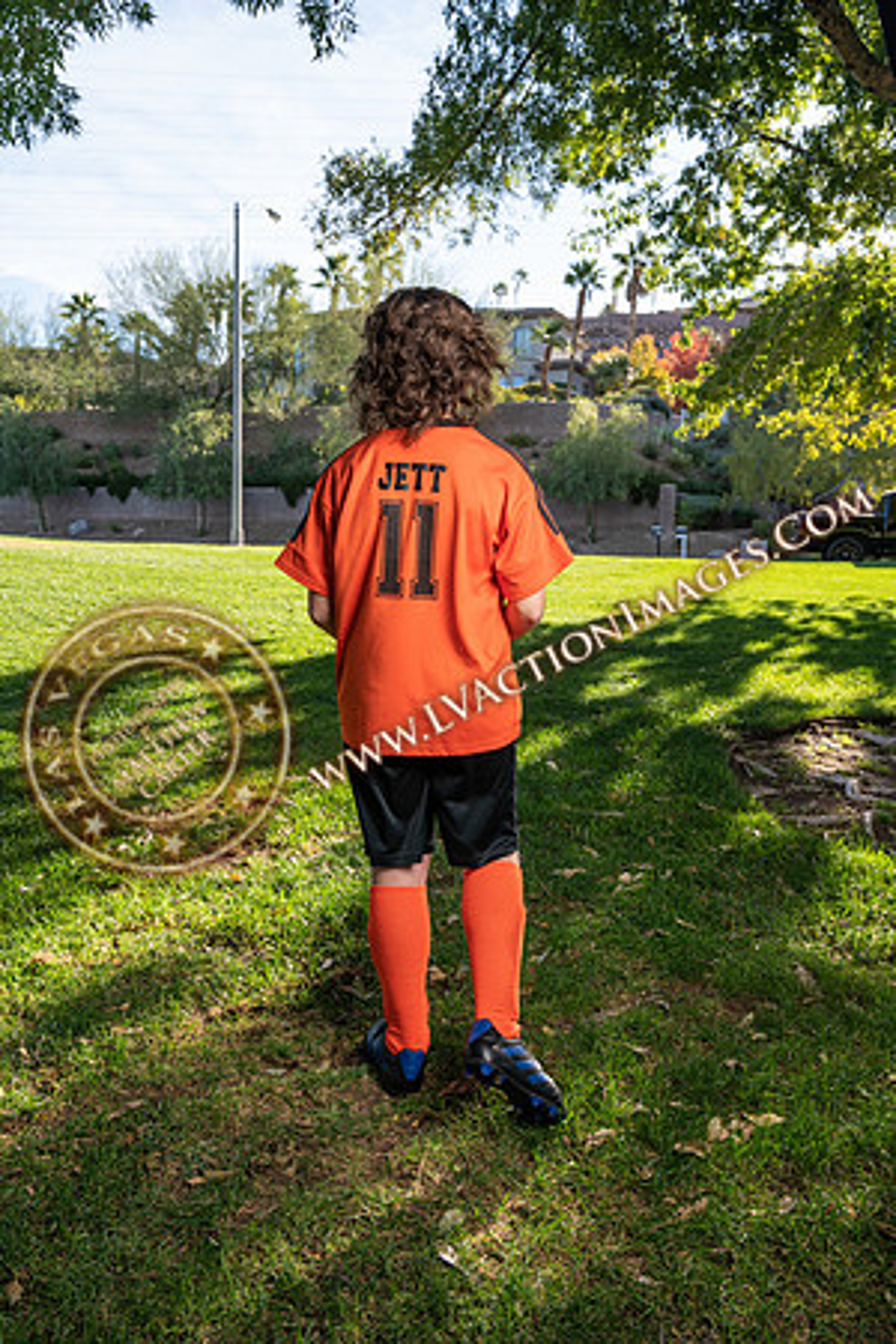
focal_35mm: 27
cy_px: 672
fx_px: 1008
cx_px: 448
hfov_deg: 47.9
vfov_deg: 67.4
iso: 100
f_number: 5.6
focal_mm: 27
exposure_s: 1/160
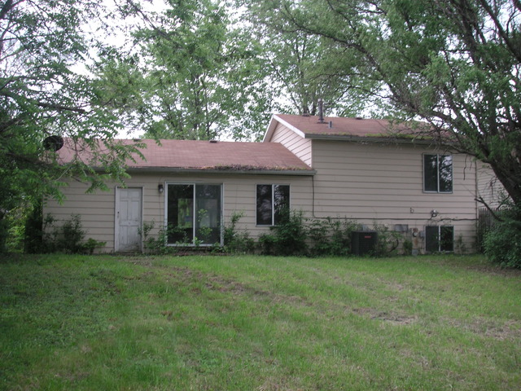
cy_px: 196
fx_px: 572
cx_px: 260
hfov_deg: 49.0
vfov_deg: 37.7
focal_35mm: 38
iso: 50
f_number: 3.3
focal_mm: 6.3
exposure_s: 1/45
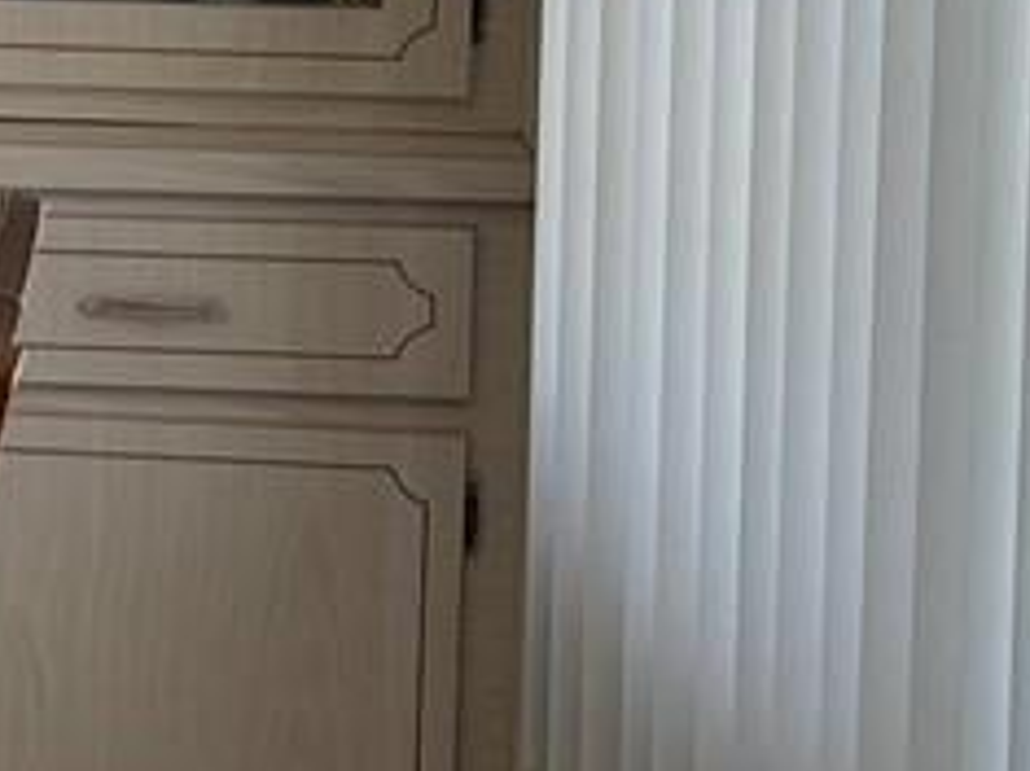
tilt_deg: -7.9
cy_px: -96
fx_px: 5264
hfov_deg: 10.4
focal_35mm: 177
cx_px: -960
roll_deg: -0.9
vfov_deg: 8.3
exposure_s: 1/145
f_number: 1.6
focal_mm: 5.1
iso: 32
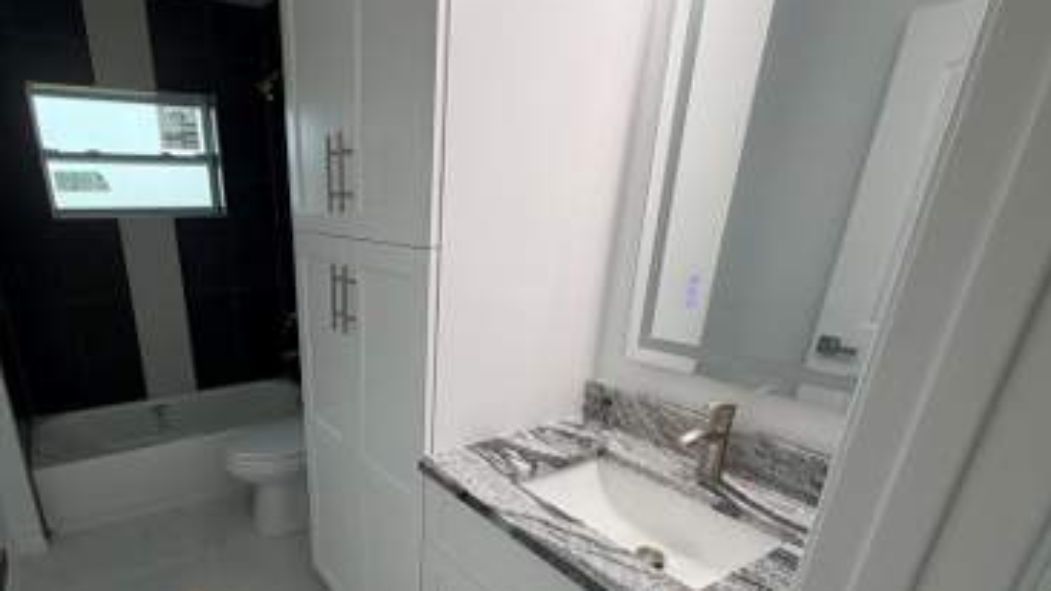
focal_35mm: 20
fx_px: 557
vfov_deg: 54.3
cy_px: 413
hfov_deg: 84.8
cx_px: 388
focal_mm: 2.22
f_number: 2.2
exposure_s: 1/120
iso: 100
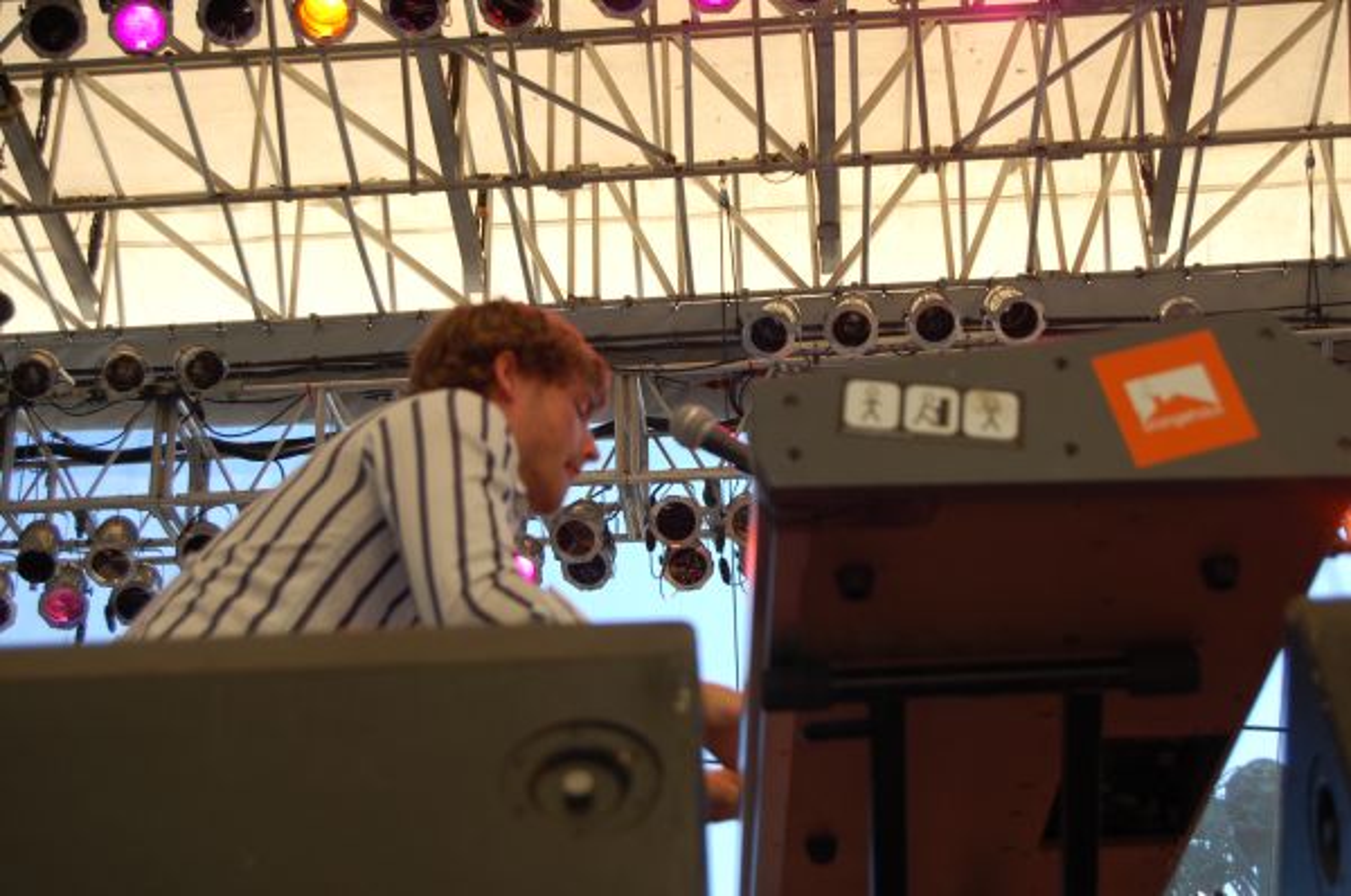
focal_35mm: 63
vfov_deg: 21.5
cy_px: 448
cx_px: 676
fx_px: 2360
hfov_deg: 31.9
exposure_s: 1/100
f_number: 5.3
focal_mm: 42
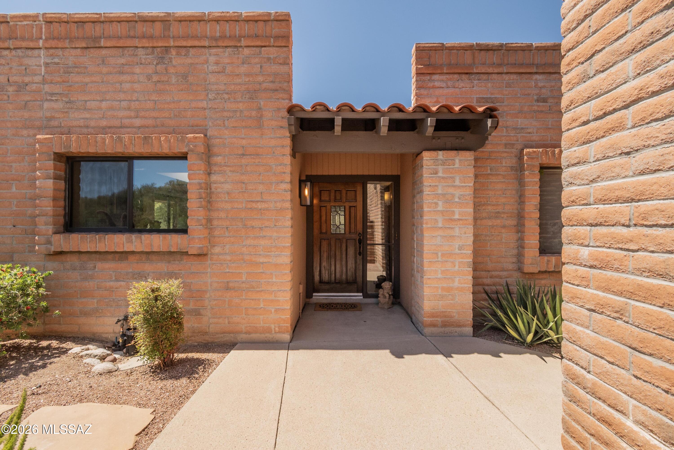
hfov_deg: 100.4
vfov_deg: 77.3
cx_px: 337
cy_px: 225
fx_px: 281
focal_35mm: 15
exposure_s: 1/400
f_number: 11
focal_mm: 10
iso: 400
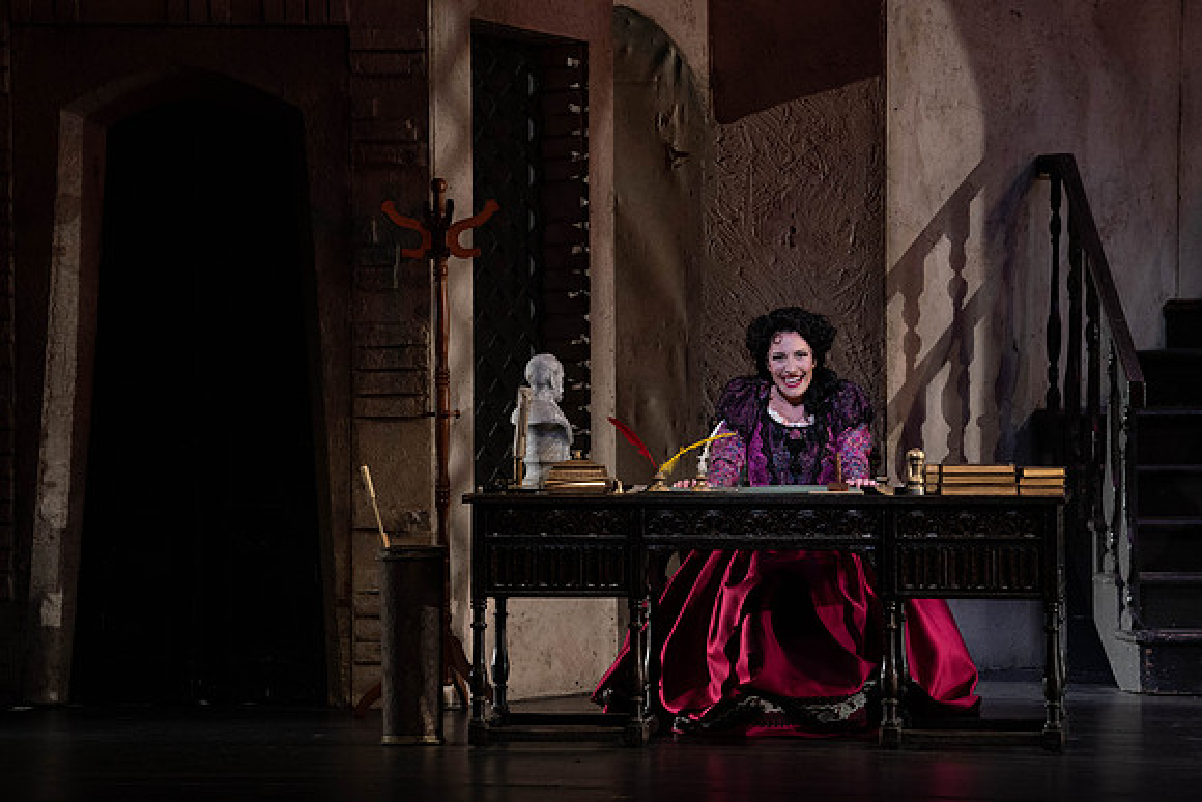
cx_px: 601
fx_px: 6679
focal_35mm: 200
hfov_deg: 10.3
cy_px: 401
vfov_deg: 6.9
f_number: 7.1
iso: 3200
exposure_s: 1/250
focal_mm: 200
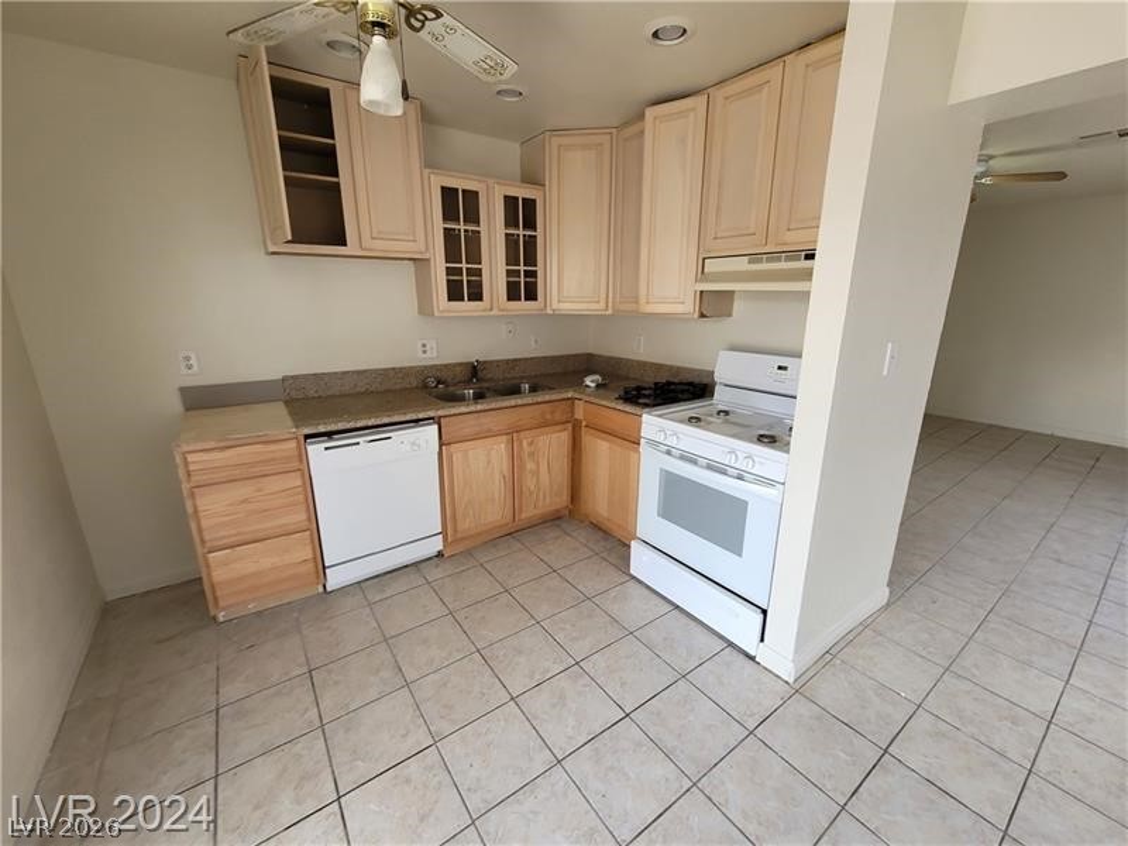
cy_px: 423
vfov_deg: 89.9
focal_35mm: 13
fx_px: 424
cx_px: 564
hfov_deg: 106.2
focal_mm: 2.2
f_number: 2.2
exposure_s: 1/60
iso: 100
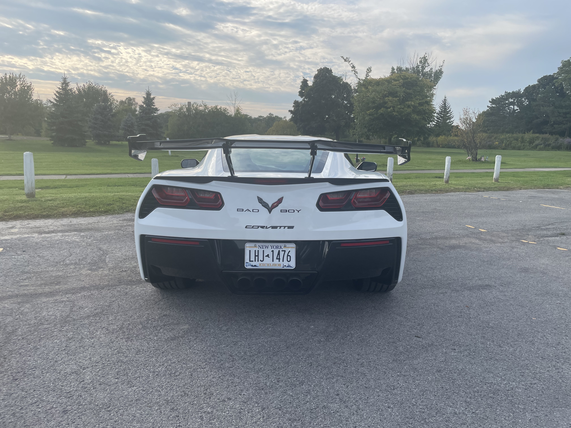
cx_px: 286
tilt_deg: -10.2
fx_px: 429
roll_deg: -1.8
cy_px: 214
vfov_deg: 53.1
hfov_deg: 67.3
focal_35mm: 26
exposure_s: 1/1689
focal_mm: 4.2
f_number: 1.6
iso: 32
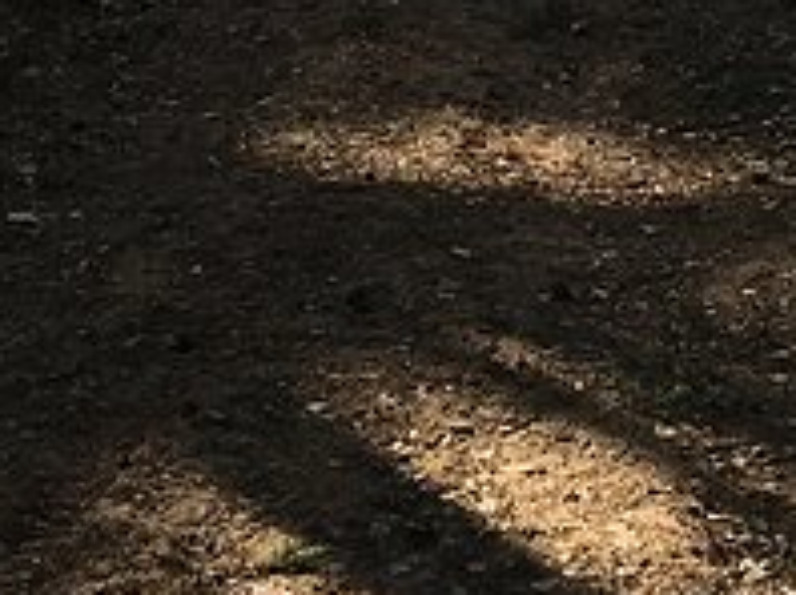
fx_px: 3032
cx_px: 599
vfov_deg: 10.1
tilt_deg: -4.3
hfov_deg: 14.9
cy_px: -710
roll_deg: -1.5
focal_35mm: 132
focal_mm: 4.15
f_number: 2.2
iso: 25
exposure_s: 1/1261
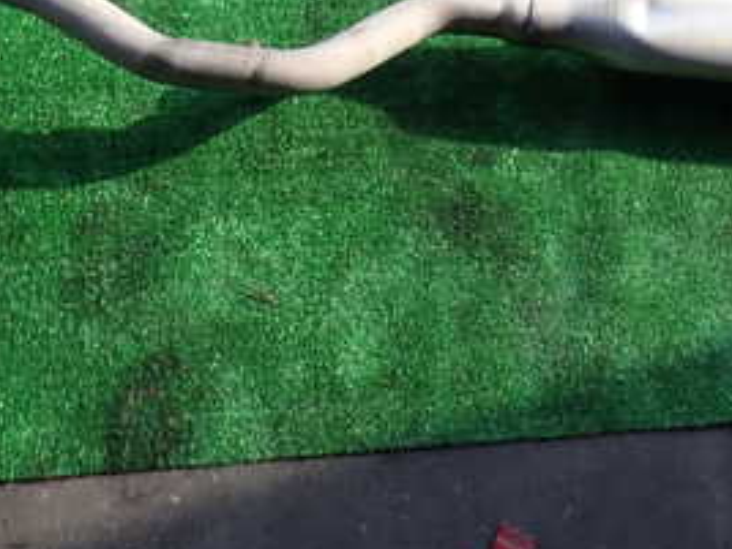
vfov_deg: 24.7
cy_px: -25
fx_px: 1184
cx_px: 574
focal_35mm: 56
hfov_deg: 33.5
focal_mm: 4.5
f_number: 5.6
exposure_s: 1/80
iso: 100
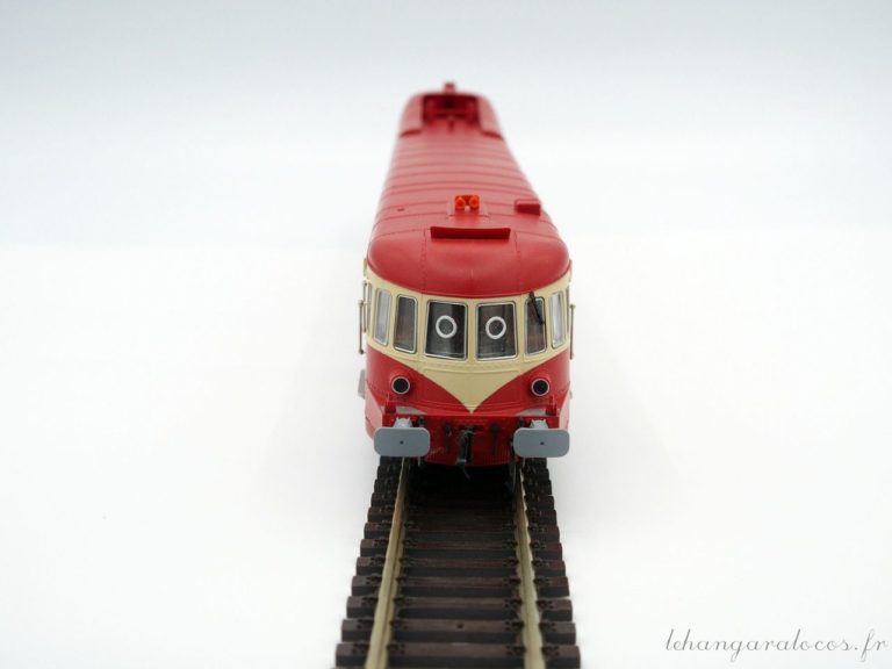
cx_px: 446
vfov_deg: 29.1
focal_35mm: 50
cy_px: 334
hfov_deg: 38.2
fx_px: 1288
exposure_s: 1/400
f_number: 5
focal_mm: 10.8
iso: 400
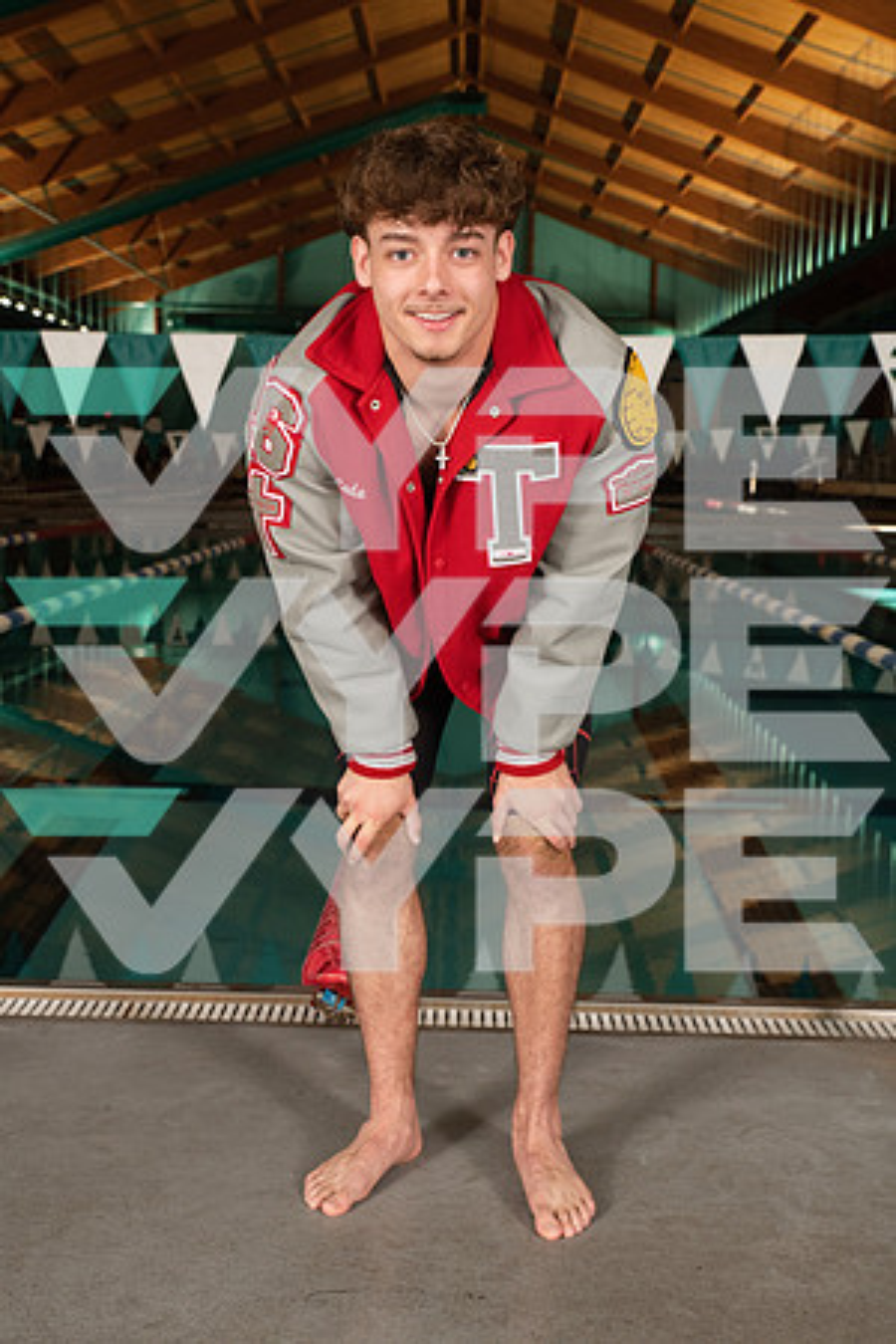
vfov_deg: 44.5
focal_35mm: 44
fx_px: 1643
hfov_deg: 30.5
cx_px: 448
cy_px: 672
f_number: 7.1
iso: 800
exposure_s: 1/250
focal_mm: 44
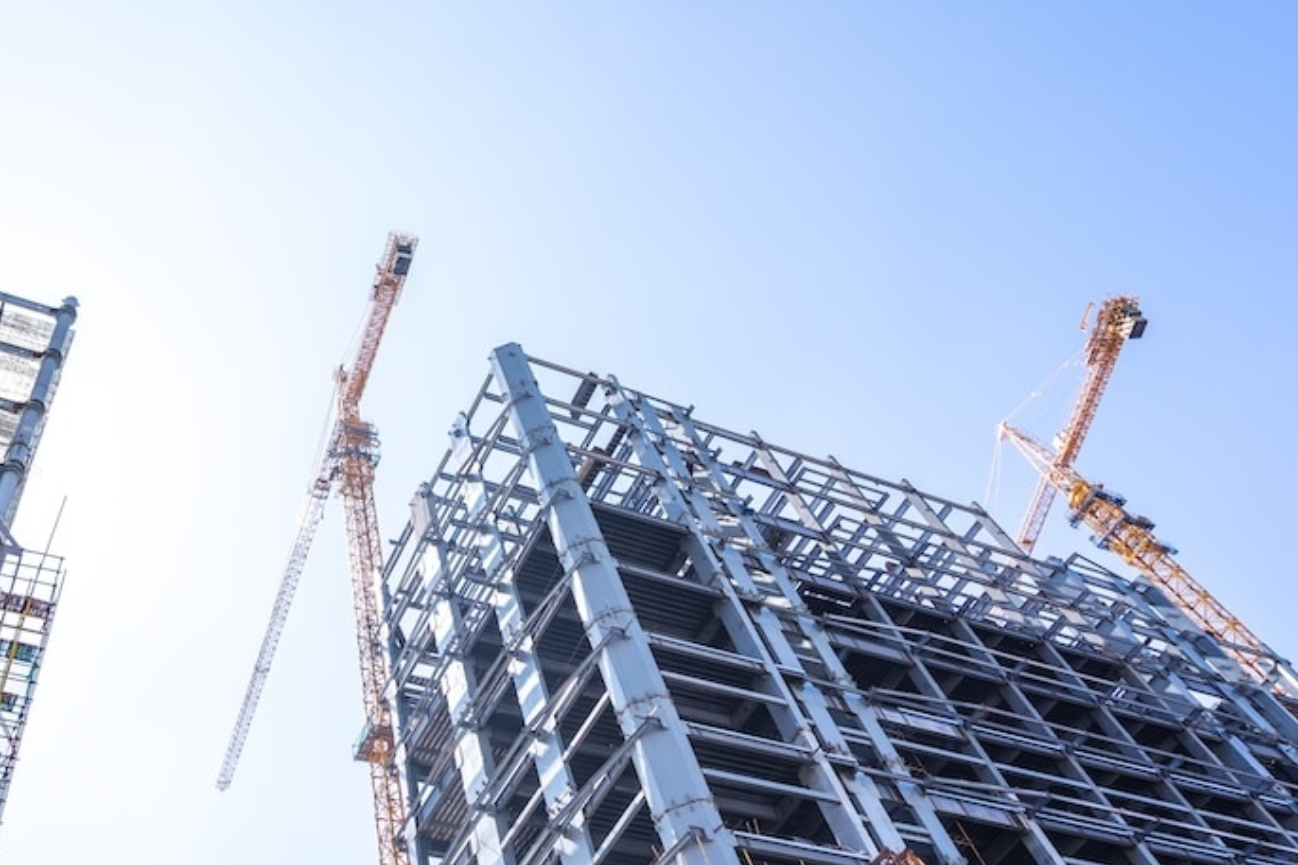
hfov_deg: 63.1
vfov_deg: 44.9
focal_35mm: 28
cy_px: 223
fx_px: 1009
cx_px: 388
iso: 100
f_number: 8
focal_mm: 16
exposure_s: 1/250
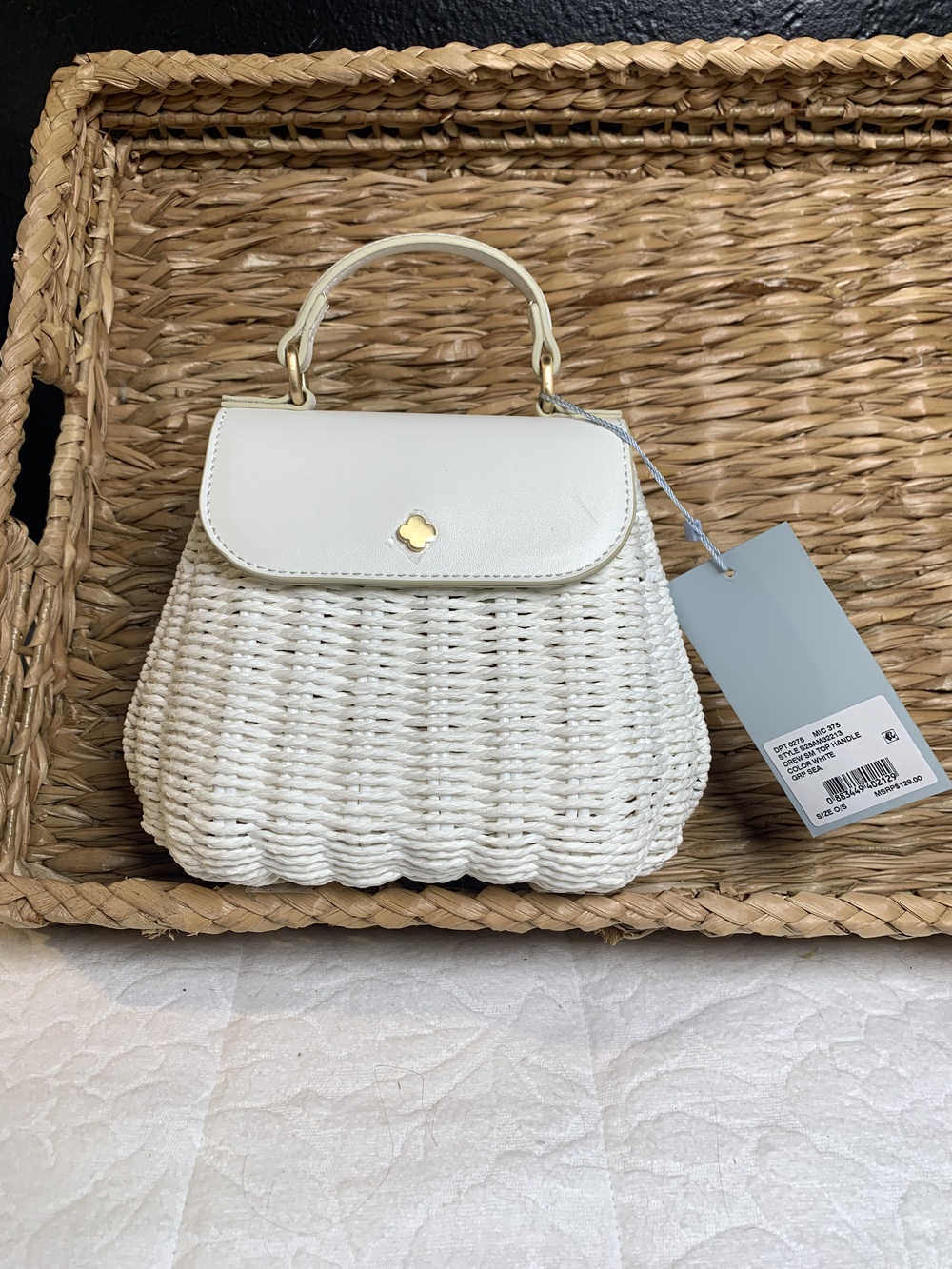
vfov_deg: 67.3
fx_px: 953
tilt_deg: -27.2
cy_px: 634
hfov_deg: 53.1
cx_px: 476
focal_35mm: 26
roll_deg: +0.4
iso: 25
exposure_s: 1/120
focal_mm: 4.25
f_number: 1.8
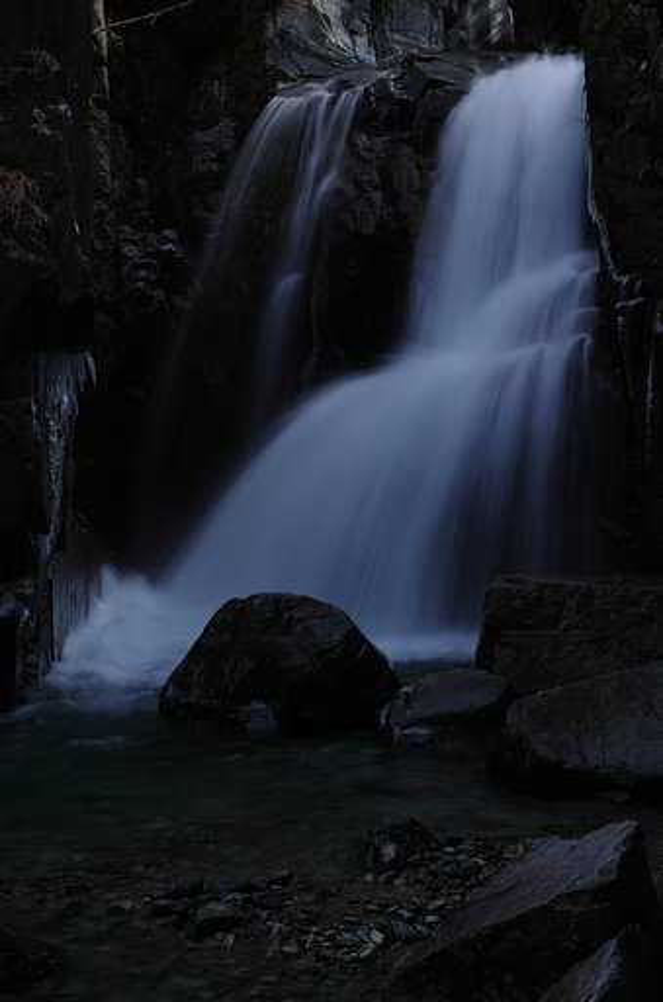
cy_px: 501
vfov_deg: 34.6
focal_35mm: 58
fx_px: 1610
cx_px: 332
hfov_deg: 23.3
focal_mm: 39
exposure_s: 1/4
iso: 100
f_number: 10
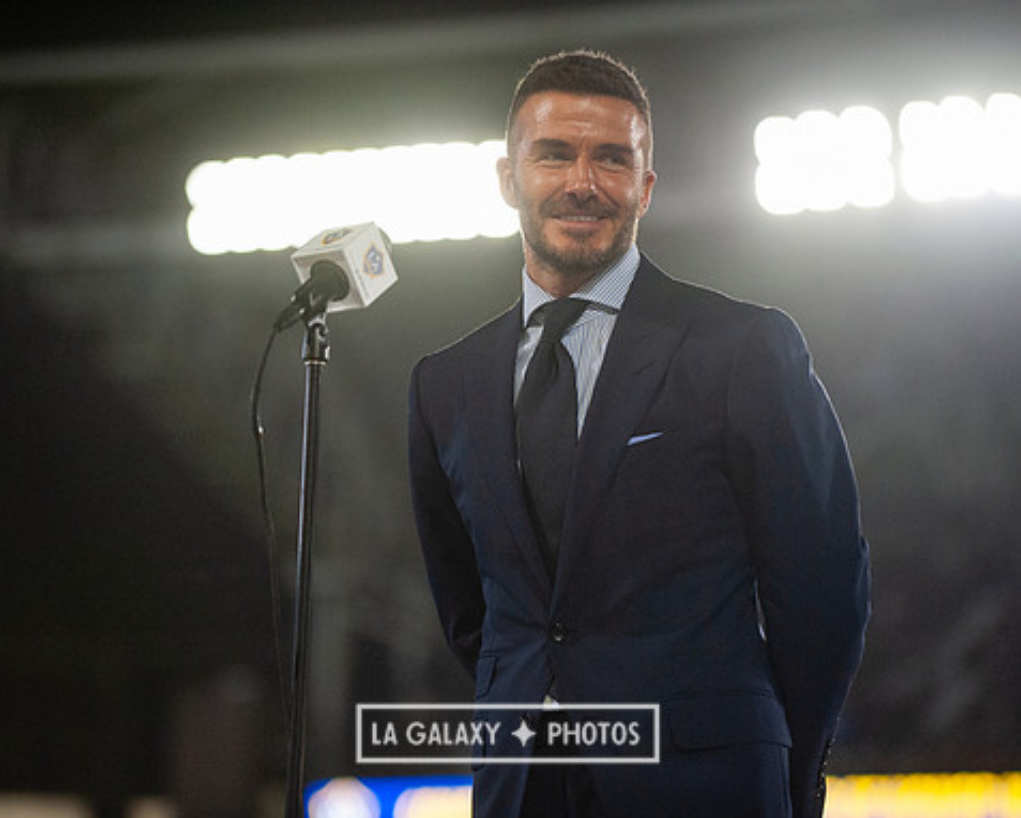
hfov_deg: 12.5
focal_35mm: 154
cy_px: 411
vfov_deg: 10.0
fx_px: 4655
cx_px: 507
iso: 3200
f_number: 2.8
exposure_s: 1/3200
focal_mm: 135
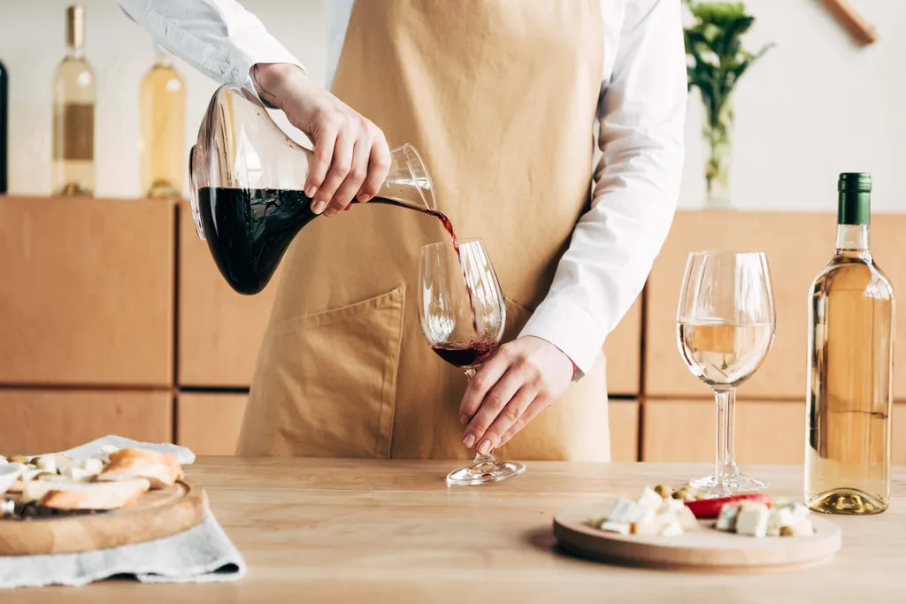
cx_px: 453
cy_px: 302
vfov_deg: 19.5
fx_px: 1762
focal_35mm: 70
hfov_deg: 28.8
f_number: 3.5
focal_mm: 70
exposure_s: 1/160
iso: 400
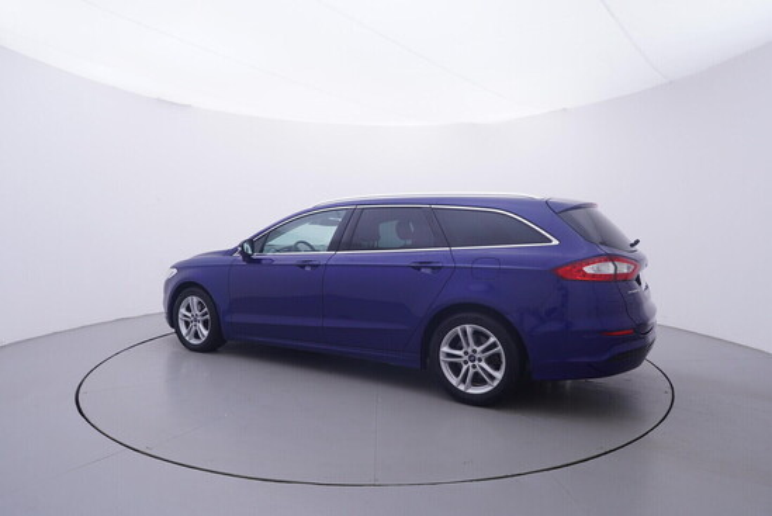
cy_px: 258
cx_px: 386
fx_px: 483
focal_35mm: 22
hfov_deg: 77.3
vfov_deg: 56.2
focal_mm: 15
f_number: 5
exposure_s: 1/80
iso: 200
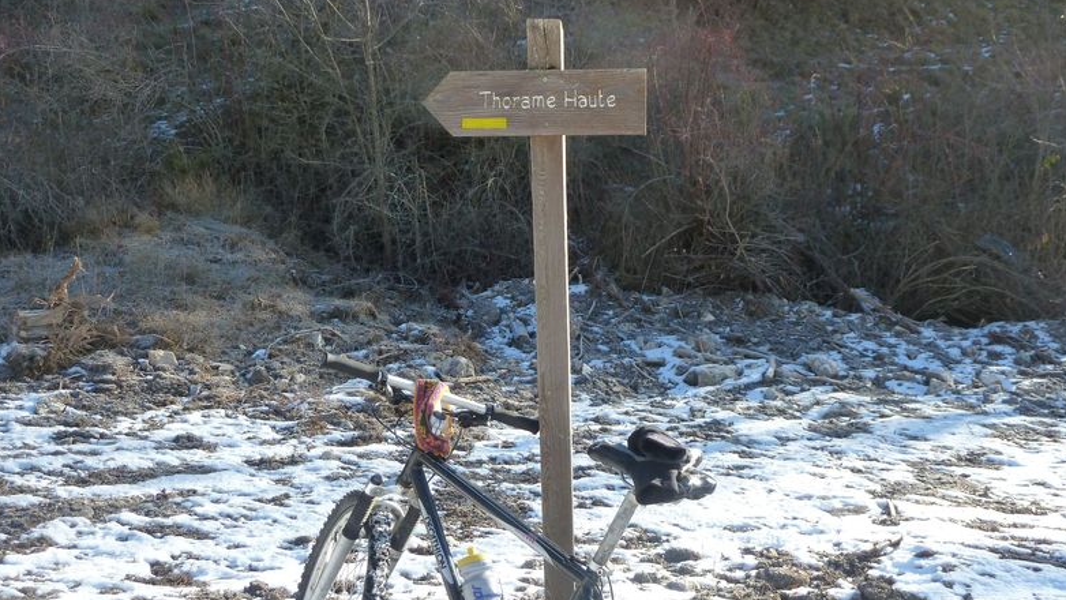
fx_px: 1102
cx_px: 537
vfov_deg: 30.4
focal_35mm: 39
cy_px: 337
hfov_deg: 51.6
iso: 125
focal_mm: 5.7
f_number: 4
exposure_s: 1/250
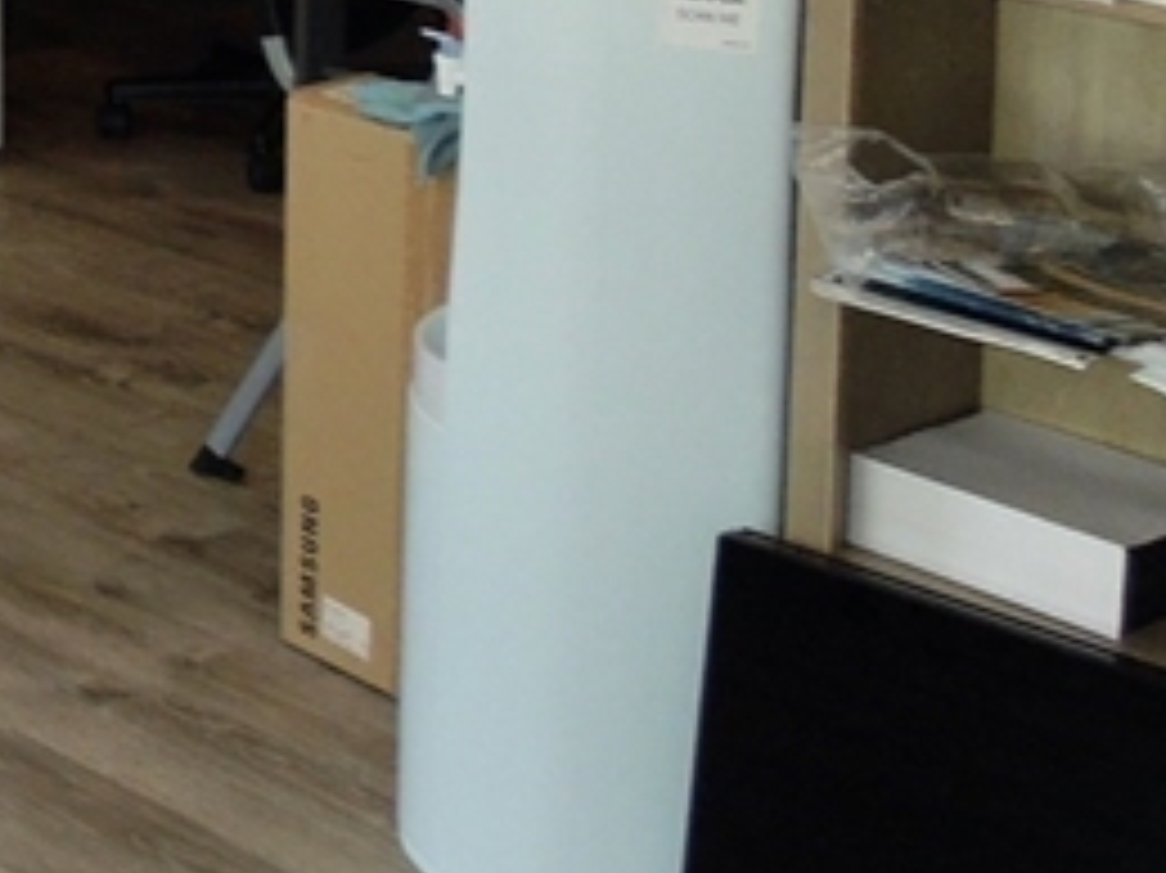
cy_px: -522
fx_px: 3333
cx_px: -887
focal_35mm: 99
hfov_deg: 16.7
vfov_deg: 13.8
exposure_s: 1/80
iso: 100
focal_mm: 4.5
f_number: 3.3
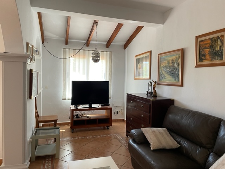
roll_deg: -1.3
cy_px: 84
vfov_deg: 53.1
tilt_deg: -1.7
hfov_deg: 67.3
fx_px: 169
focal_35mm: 26
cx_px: 112
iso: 125
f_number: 1.6
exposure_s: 1/77
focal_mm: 4.2
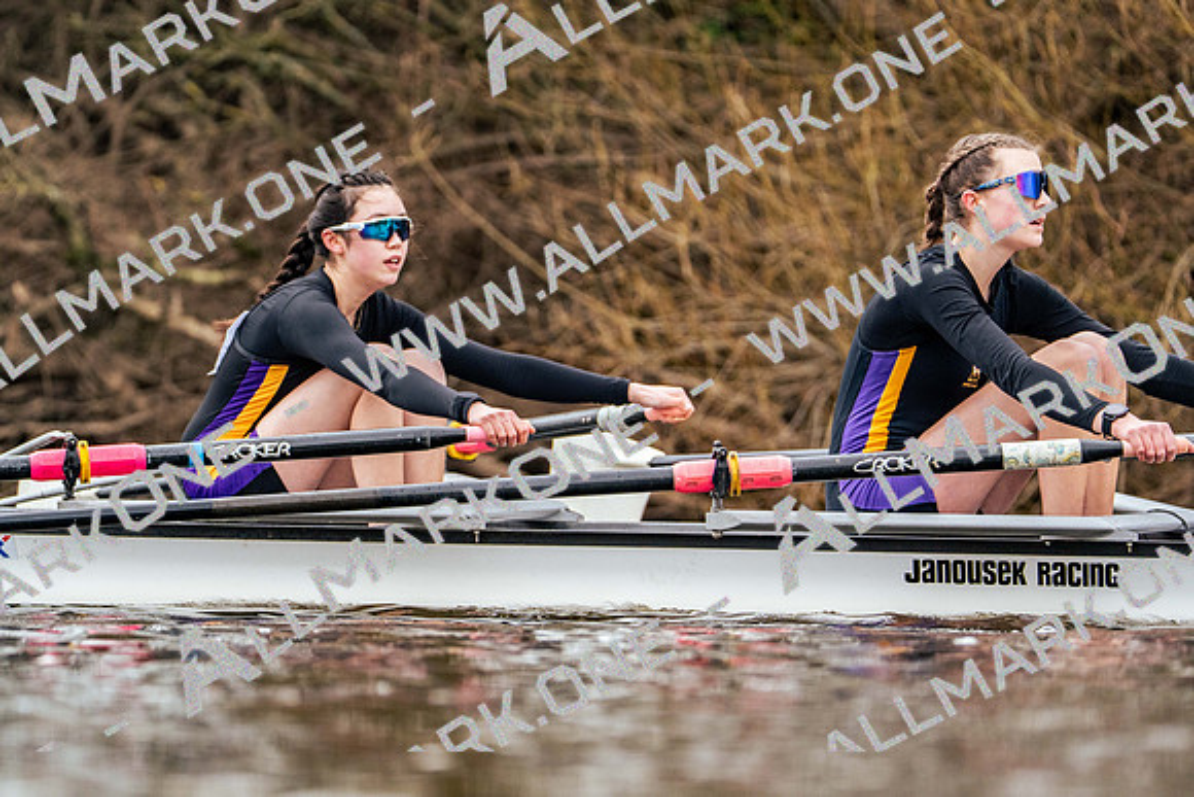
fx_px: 11710
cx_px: 597
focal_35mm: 353
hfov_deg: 5.8
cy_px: 398
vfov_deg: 3.9
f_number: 6.3
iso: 3200
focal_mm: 353
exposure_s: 1/2000
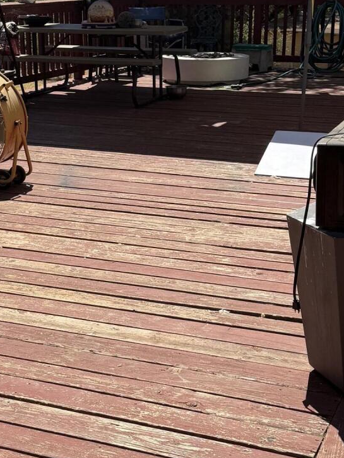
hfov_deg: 22.2
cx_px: 144
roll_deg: +0.2
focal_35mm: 66
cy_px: 231
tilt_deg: -16.9
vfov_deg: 29.4
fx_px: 875
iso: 80
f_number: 1.78
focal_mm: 6.76
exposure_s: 1/4975
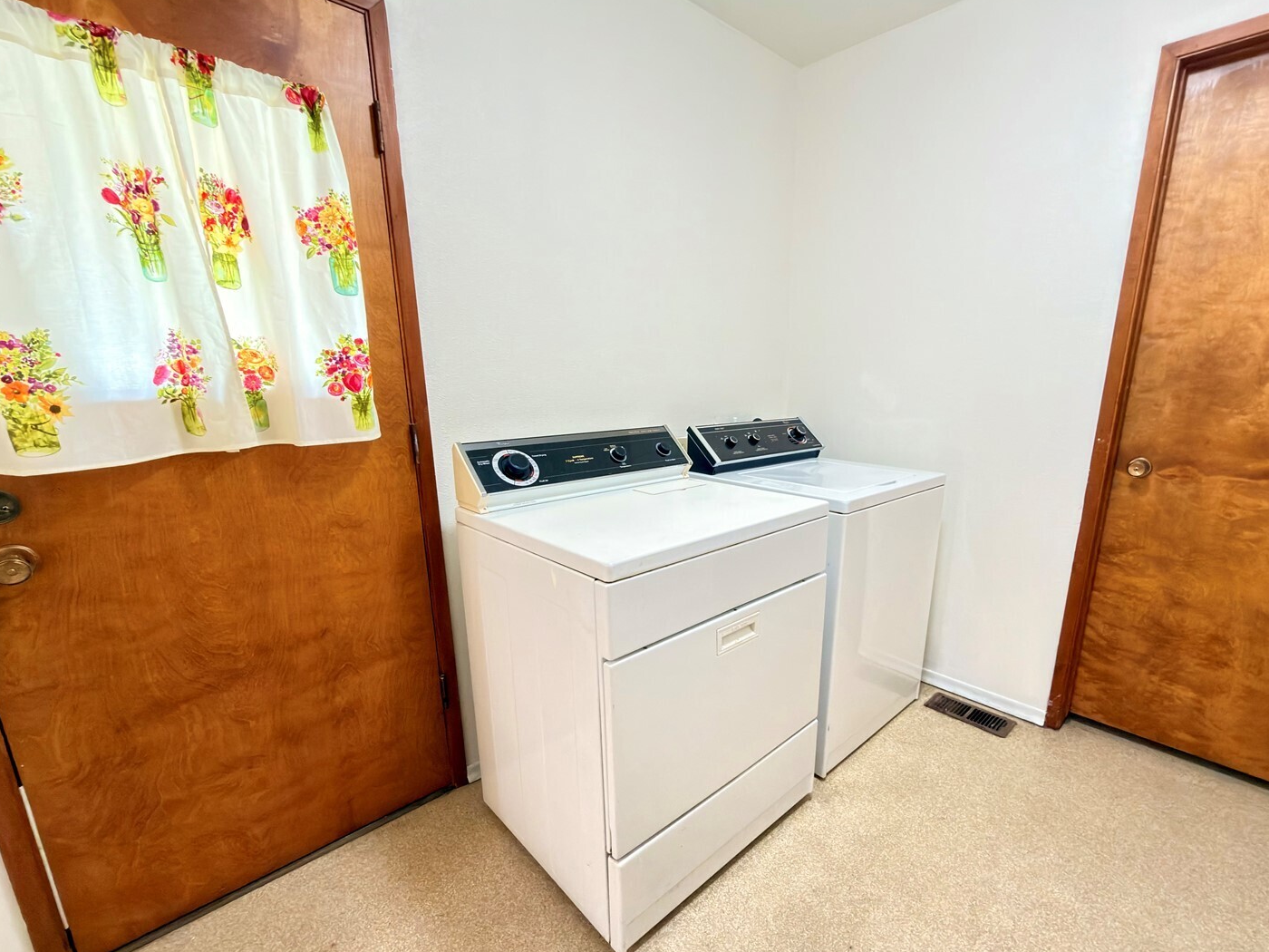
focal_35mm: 16
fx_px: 587
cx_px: 677
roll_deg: +0.4
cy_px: 518
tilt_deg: -14.6
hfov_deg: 94.4
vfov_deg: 77.9
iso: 400
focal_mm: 2.22
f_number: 2.2
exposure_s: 1/17
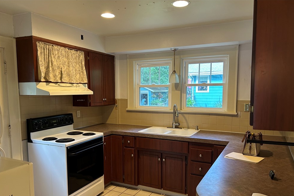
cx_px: 149
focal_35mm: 28
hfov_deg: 65.5
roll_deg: +0.4
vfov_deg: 46.2
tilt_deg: -5.0
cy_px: 114
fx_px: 229
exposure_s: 1/60
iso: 160
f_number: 1.5
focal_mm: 5.7
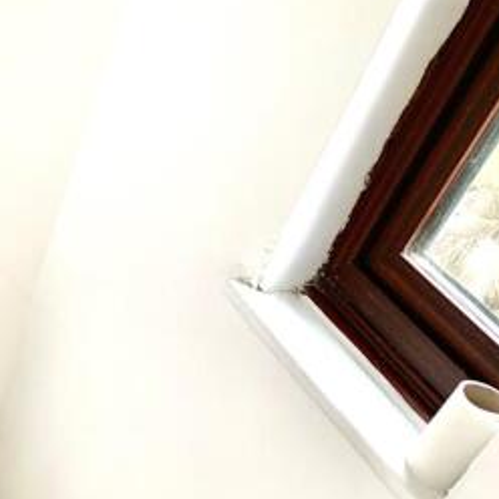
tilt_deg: -40.8
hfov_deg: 29.4
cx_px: -9
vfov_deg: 30.9
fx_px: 881
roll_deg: -16.8
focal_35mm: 54
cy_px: 397
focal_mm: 4.25
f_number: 1.8
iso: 64
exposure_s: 1/121
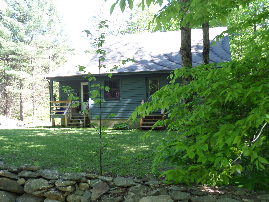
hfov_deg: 45.8
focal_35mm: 41
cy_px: 101
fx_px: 319
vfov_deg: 35.1
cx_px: 134
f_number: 3.6
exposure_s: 1/60
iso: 100
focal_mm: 6.8
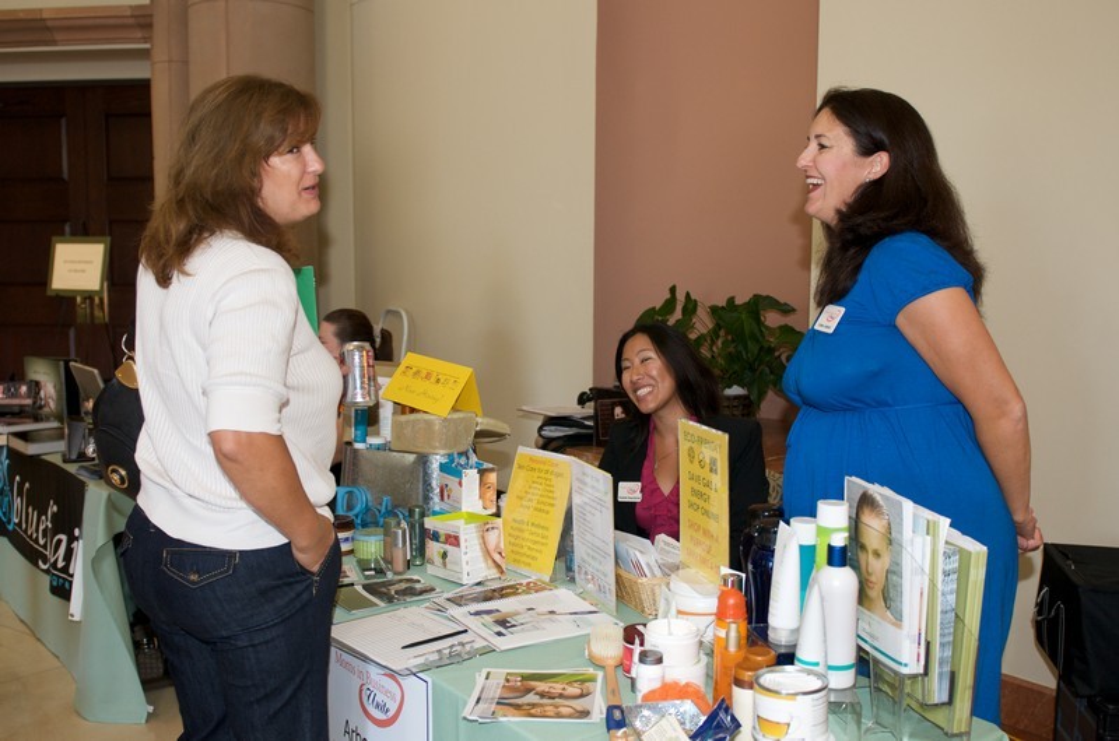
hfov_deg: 53.2
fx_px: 1117
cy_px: 370
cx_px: 560
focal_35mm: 36
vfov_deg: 36.7
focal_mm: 24
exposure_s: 1/100
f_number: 3.2
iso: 400
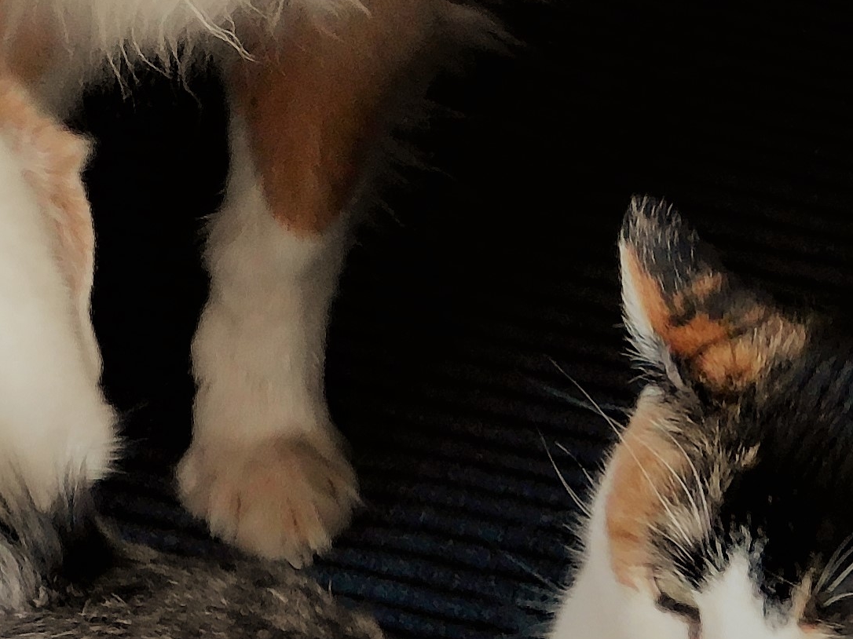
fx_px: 4484
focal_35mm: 182
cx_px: 317
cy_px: -79
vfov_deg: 8.1
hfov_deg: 10.9
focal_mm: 8
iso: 400
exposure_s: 1/20
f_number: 3.7
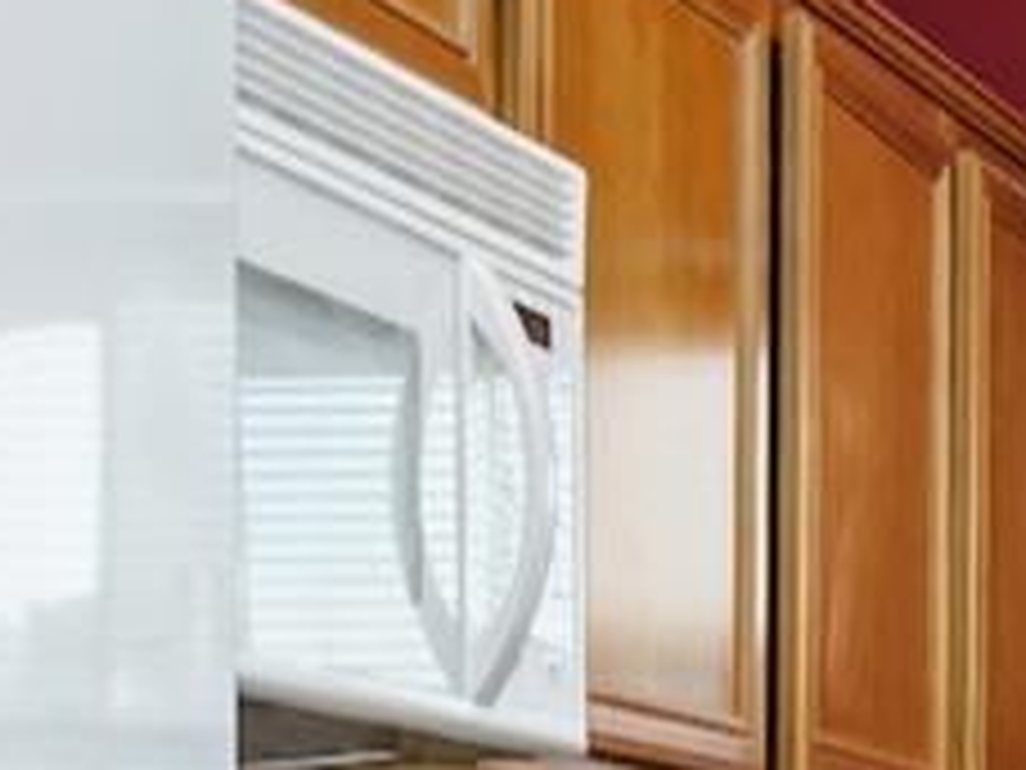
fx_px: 4001
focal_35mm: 135
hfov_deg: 11.9
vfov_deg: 10.6
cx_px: 2457
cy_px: 1153
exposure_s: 1/4
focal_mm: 16
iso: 320
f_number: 8
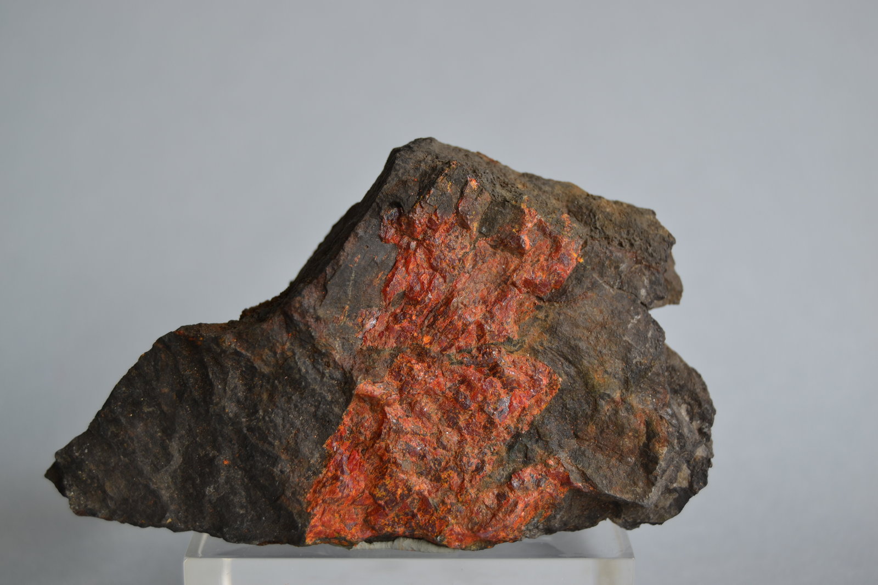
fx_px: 1463
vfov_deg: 22.6
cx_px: 439
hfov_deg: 33.4
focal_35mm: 60
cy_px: 292
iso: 100
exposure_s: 1/25
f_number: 5
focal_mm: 40
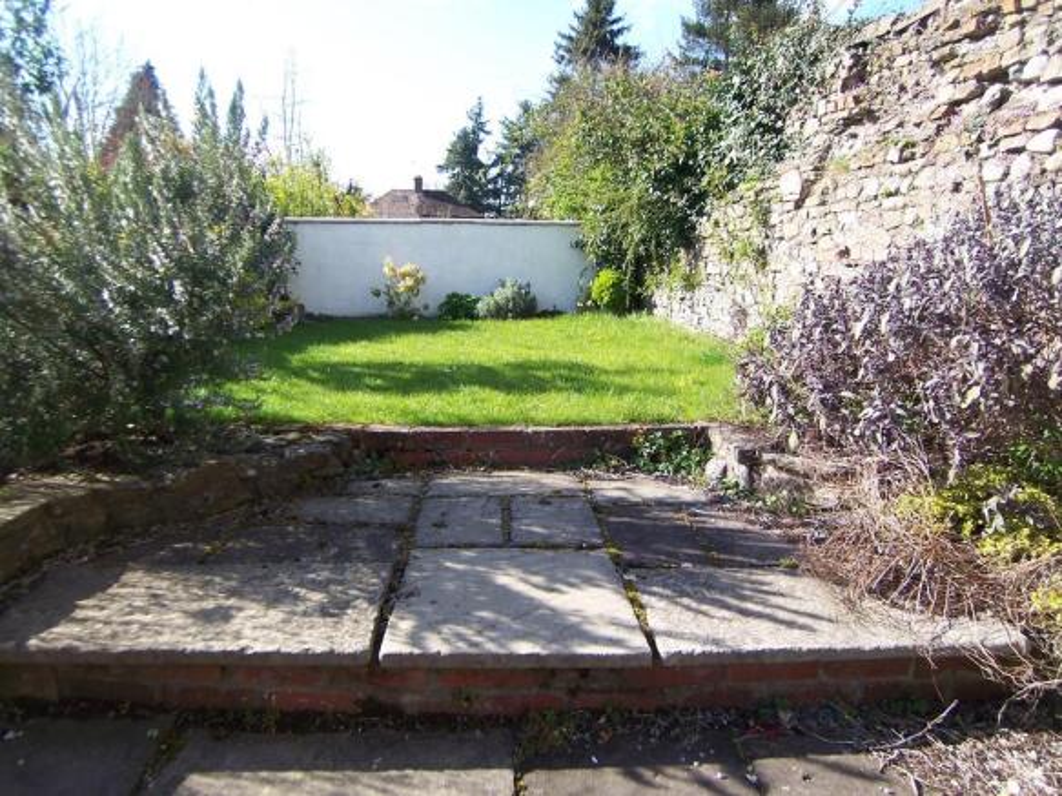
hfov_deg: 73.9
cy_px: 398
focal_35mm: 23
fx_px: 705
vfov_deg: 58.9
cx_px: 531
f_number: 2.8
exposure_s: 1/320
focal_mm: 3.8
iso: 64
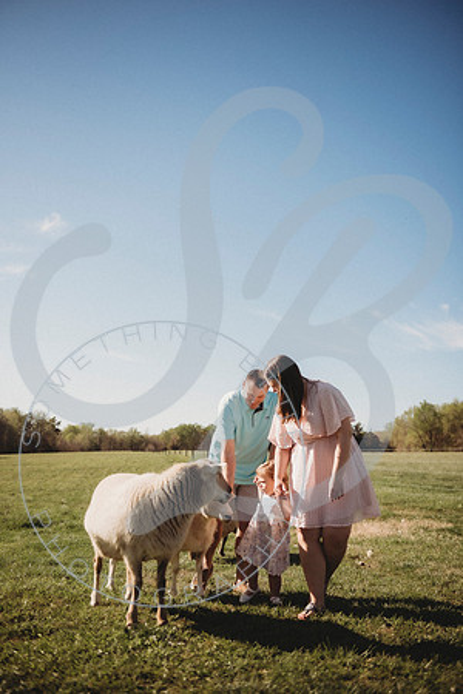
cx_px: 232
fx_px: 617
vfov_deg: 58.7
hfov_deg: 41.1
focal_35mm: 32
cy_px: 347
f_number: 2.8
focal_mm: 32
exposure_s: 1/1600
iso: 100
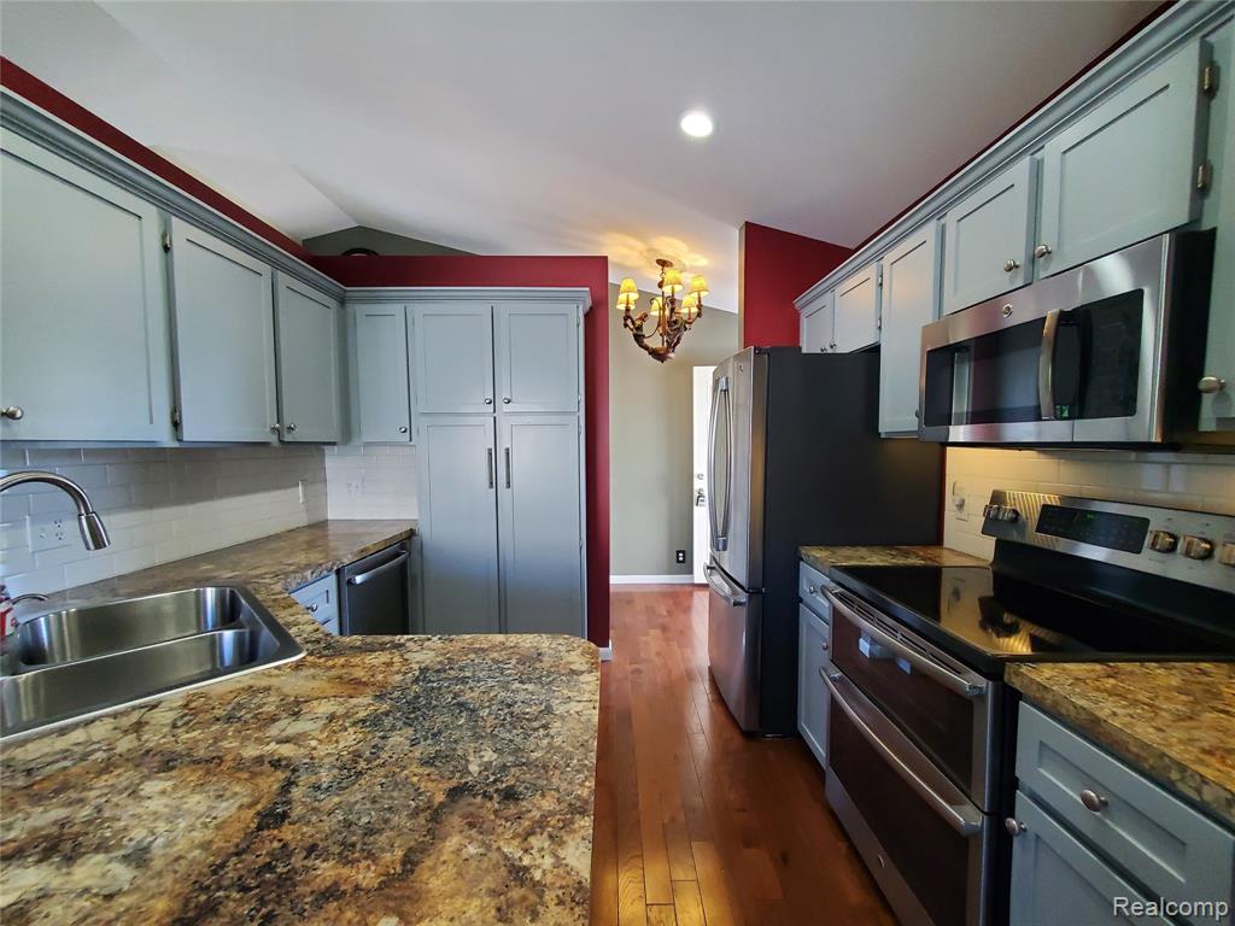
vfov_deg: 89.9
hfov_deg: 106.2
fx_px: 464
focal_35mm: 13
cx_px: 618
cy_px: 463
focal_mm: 1.8
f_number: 2.2
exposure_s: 1/60
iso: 320
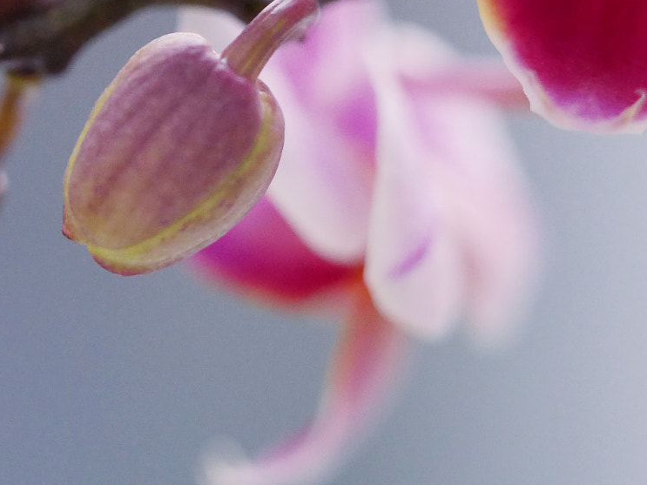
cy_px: 43
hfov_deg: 3.1
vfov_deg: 2.3
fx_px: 12072
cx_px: 145
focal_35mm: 646
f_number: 2.8
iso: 3200
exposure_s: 1/160
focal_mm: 150
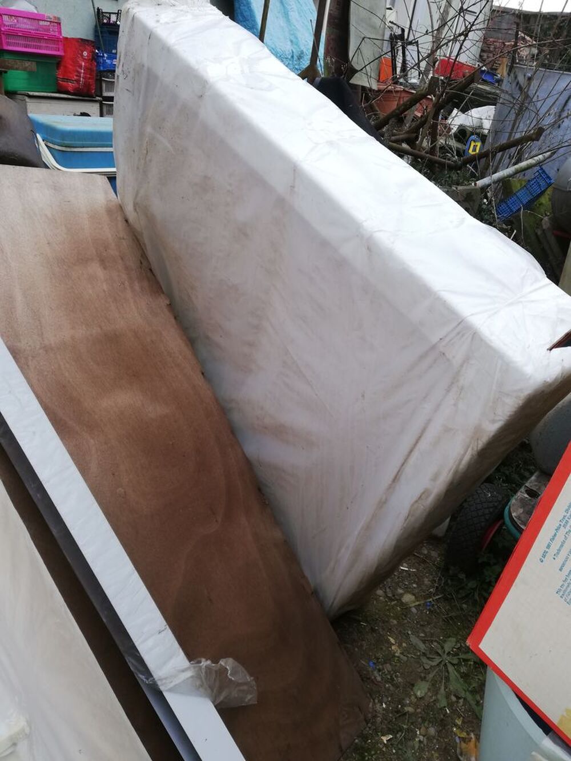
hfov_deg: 53.1
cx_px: 286
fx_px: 572
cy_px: 380
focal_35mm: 26
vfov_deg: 67.3
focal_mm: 3.81
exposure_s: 1/146
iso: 50
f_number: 2.2
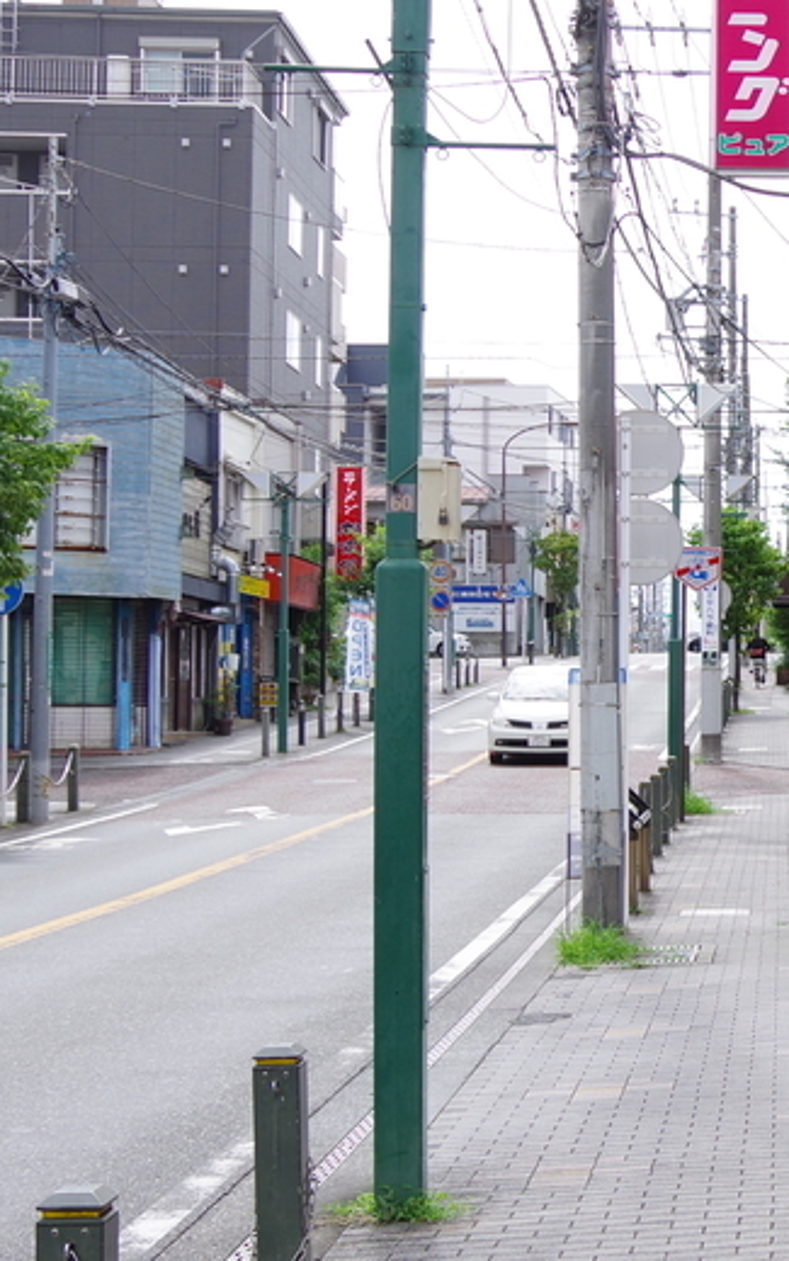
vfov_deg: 27.8
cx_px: 1185
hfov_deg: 16.1
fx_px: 2549
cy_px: 610
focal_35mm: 74
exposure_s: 1/250
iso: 200
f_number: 6.3
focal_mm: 21
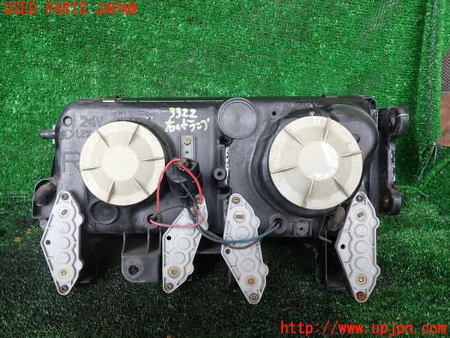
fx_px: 390
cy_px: 169
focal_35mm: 30
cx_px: 225
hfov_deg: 60.0
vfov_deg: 46.8
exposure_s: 1/60
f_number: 2.3
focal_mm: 5.4
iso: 125
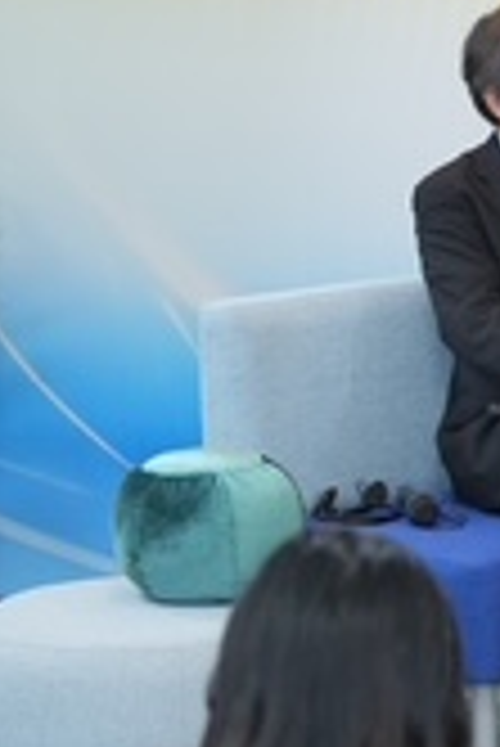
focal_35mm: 224
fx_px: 4657
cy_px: 140
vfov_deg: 9.2
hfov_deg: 5.9
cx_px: 1279
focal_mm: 58
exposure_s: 1/160
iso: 800
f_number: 2.8
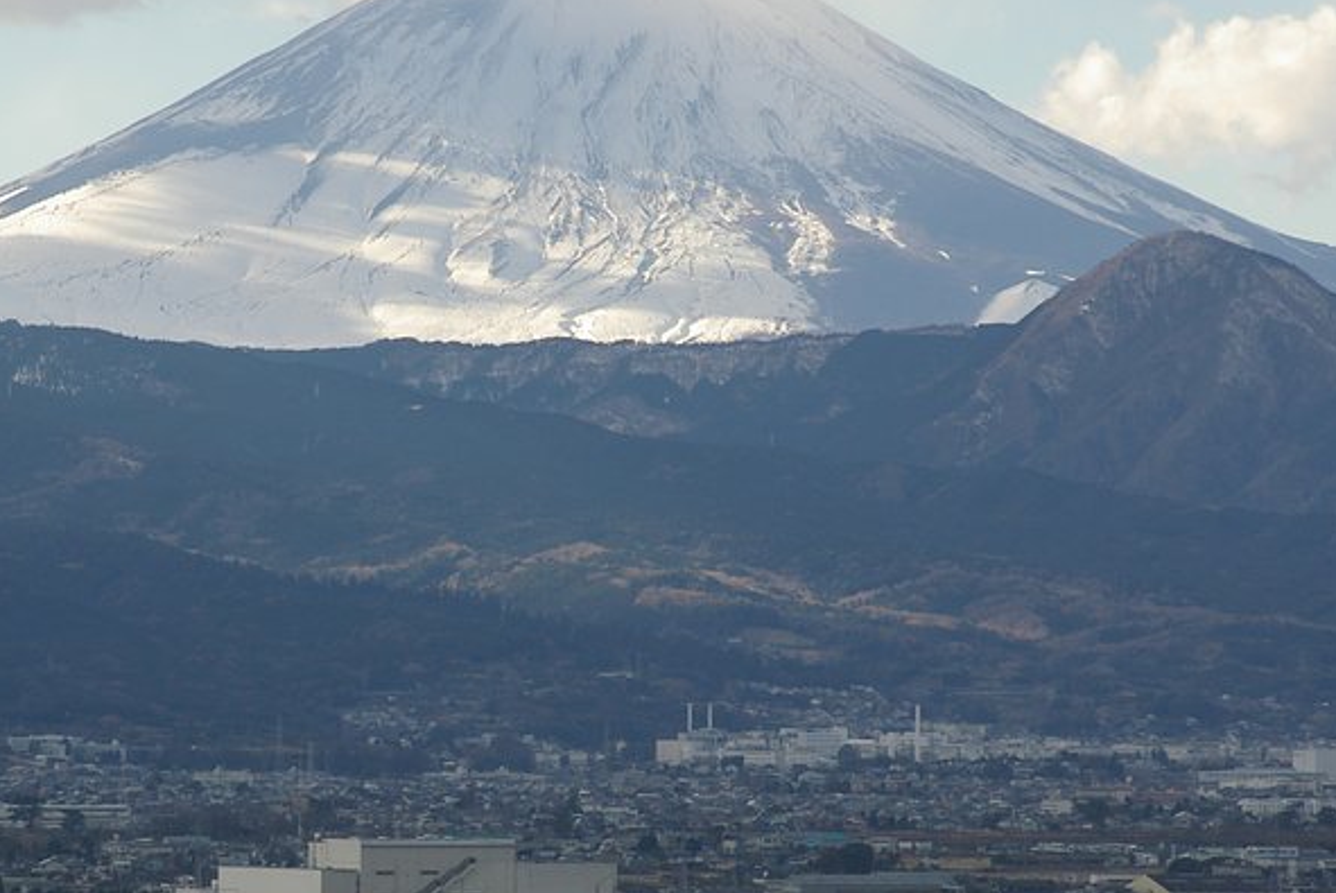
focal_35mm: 260
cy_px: 583
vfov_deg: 5.3
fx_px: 9656
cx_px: 409
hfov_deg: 7.9
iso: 200
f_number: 9
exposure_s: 1/250
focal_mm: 100
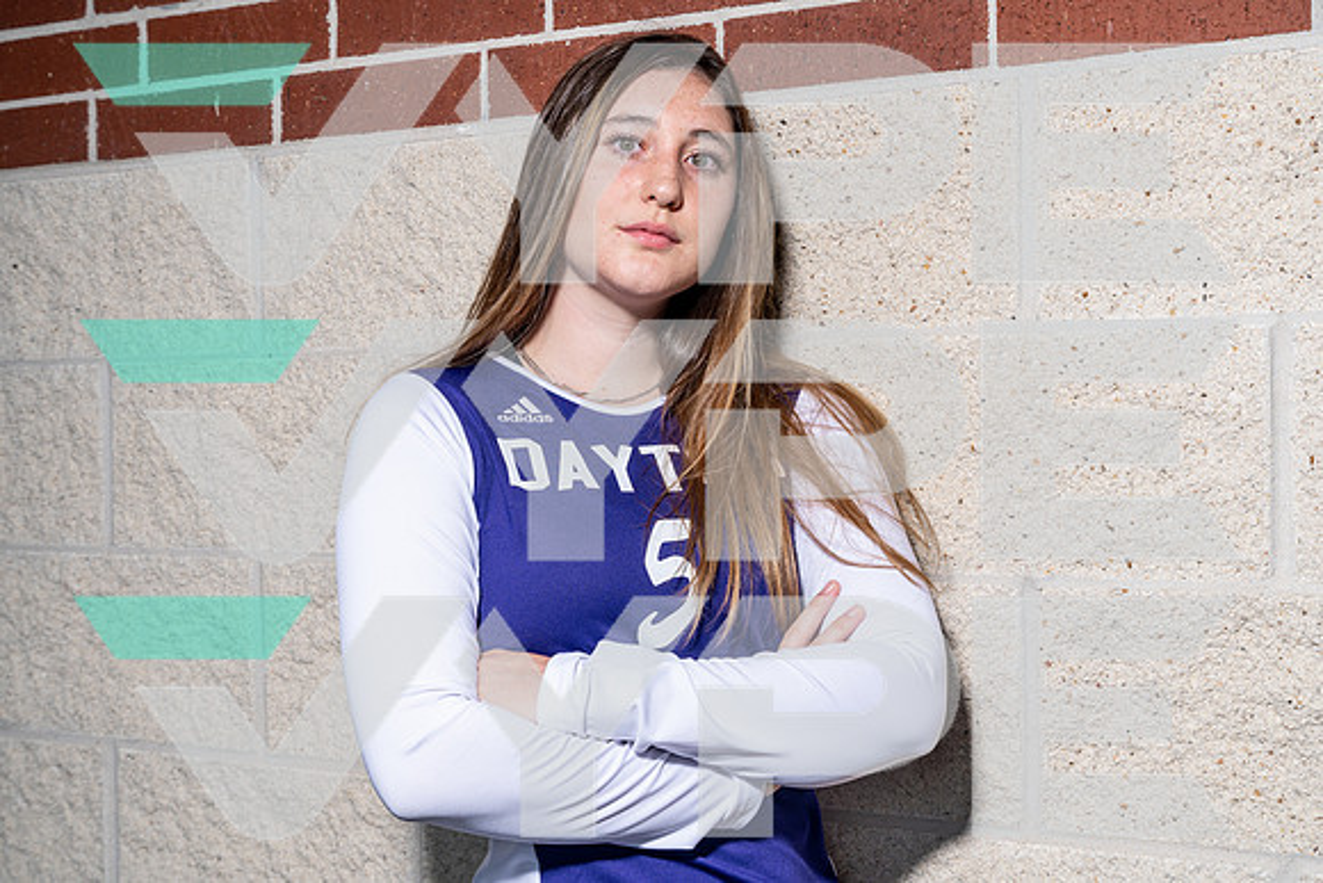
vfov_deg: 26.0
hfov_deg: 38.2
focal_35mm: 52
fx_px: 1911
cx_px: 662
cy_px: 442
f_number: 8
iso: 100
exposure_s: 1/125
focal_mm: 52
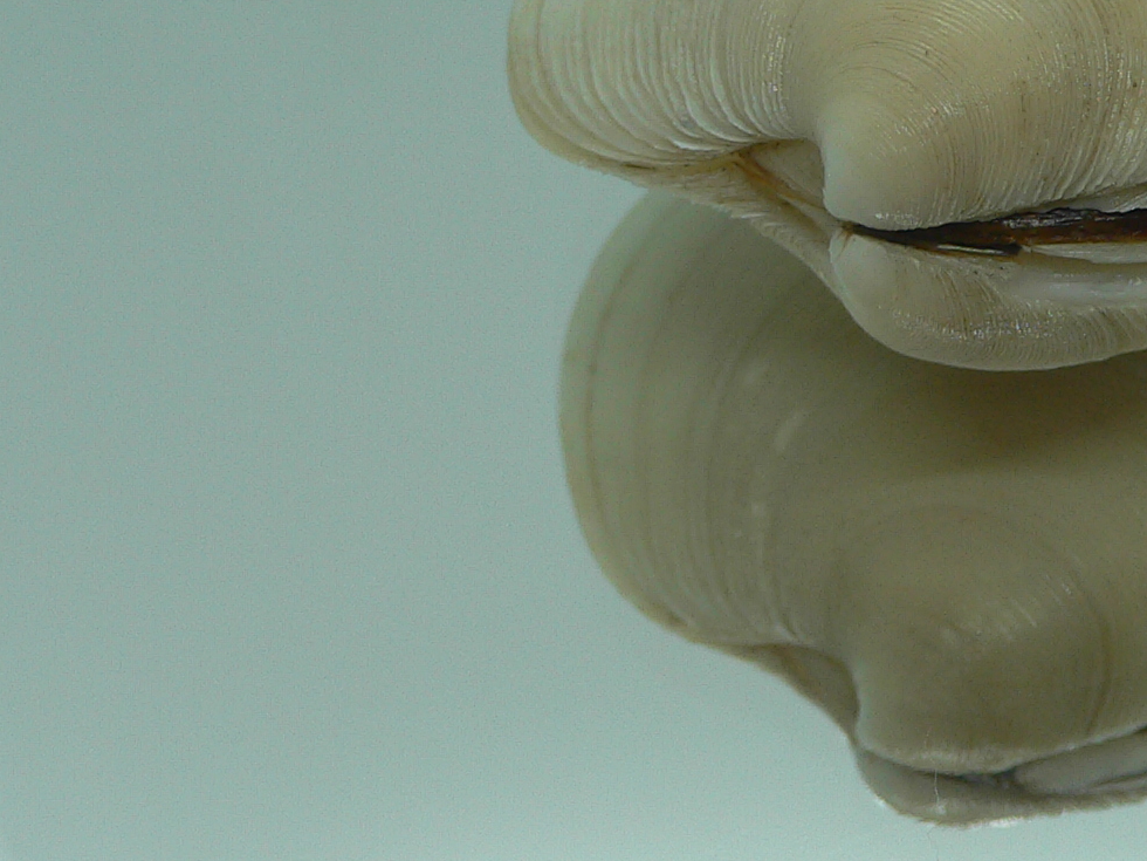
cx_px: 1046
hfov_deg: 26.1
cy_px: 244
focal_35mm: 72
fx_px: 2386
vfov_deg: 20.3
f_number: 2.8
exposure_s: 1/60
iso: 80
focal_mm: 4.6
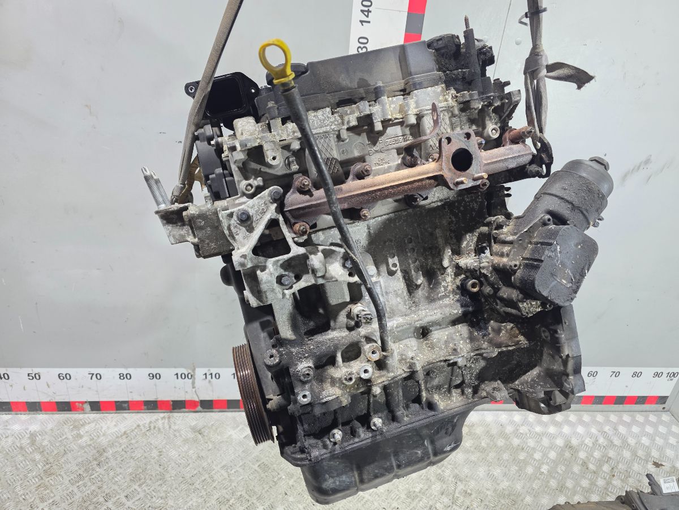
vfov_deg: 58.9
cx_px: 340
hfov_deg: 73.9
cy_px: 255
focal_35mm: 23
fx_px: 451
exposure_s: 1/100
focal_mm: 6.3
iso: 320
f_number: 1.7
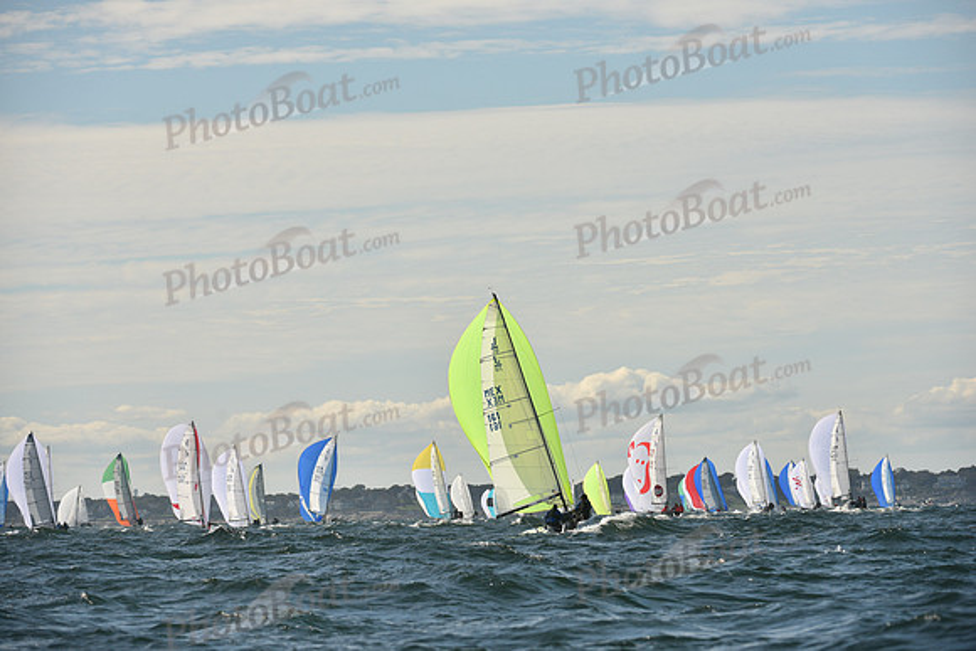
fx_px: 5423
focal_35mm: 200
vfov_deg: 6.9
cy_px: 326
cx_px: 488
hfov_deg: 10.3
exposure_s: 1/1600
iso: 250
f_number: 6.3
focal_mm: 200
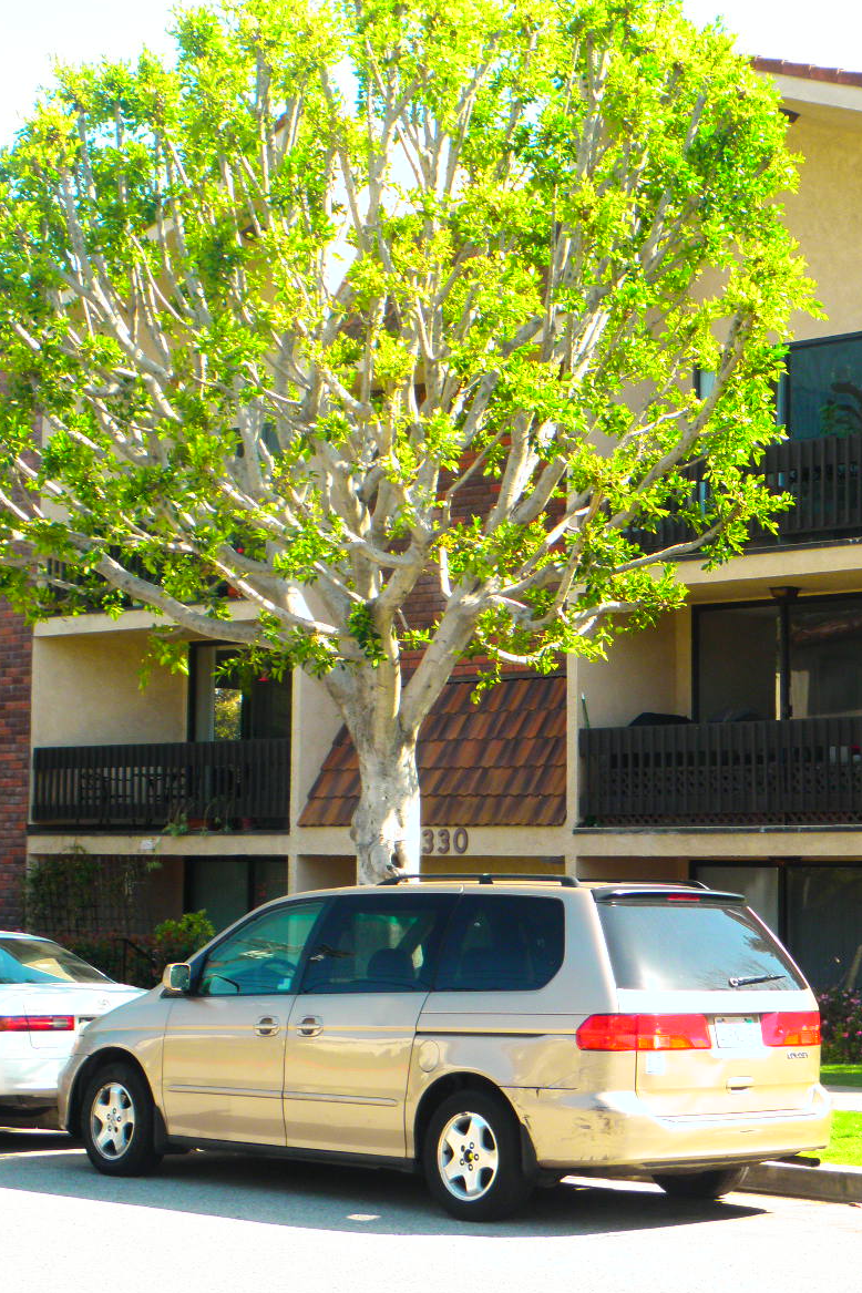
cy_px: 633
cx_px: 643
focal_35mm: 67
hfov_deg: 20.2
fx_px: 2406
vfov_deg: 30.1
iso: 100
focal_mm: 8.6
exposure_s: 1/160
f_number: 3.9
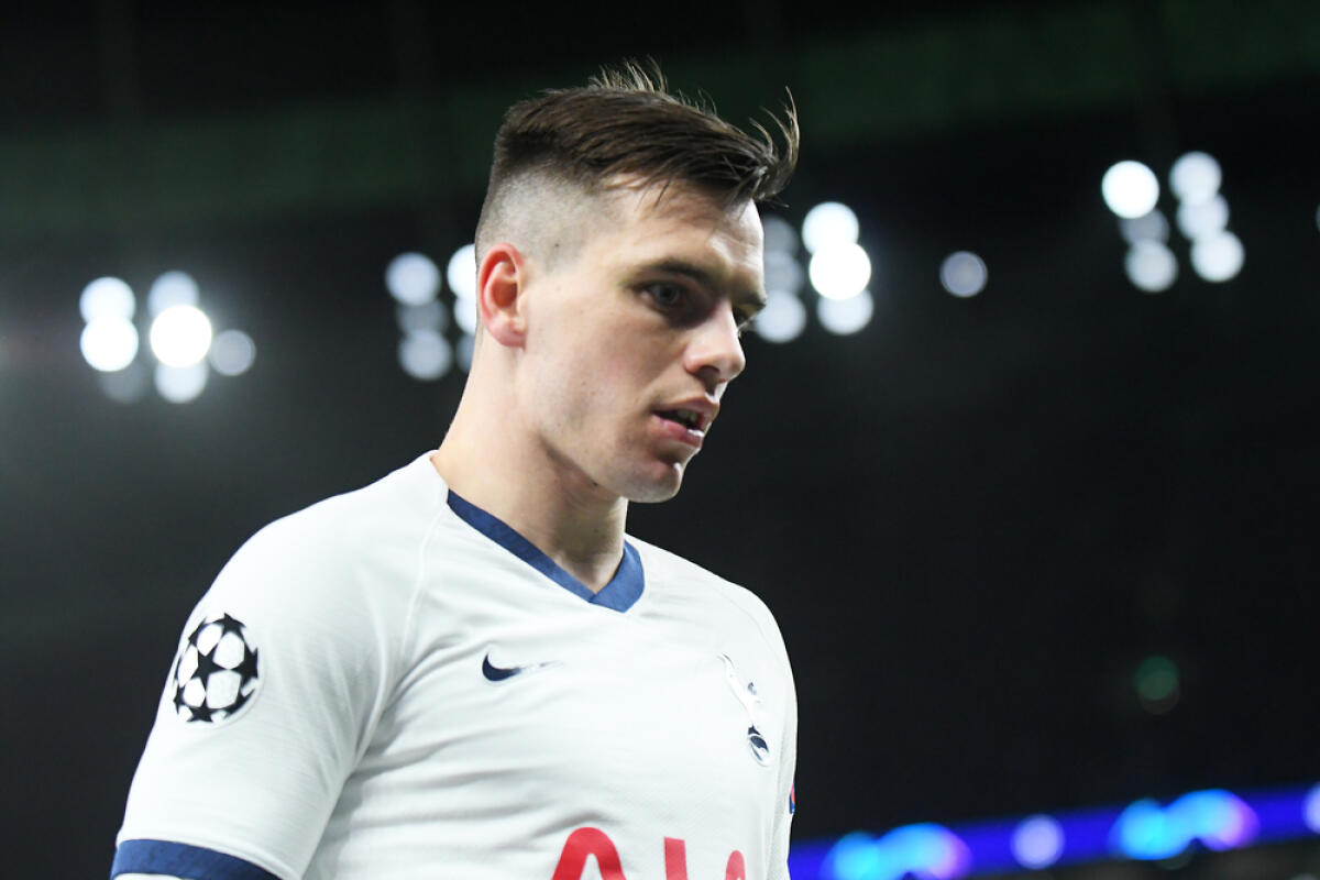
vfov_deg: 11.4
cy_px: 440
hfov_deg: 17.1
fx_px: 4400
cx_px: 660
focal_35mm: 120
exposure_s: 1/2000
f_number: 2.8
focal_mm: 80
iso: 3200
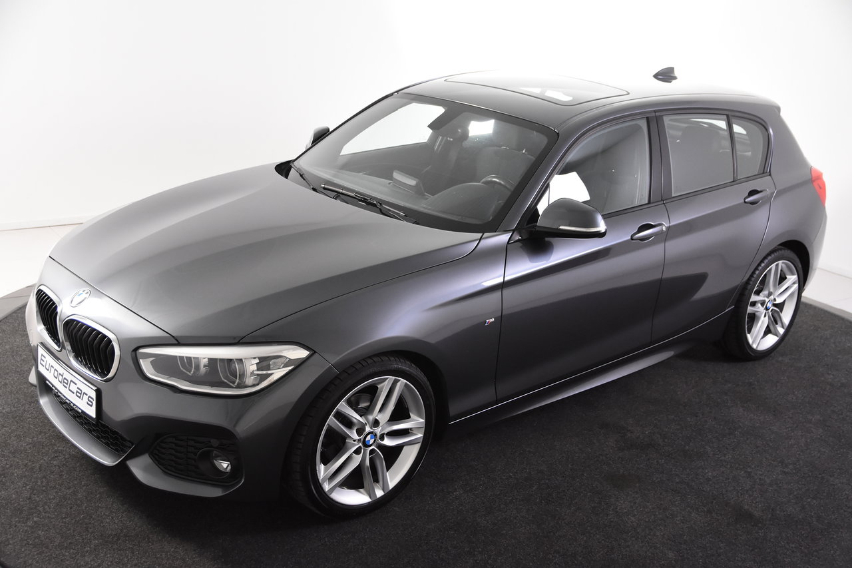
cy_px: 284
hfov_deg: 46.4
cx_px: 426
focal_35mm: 42
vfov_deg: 31.9
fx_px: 994
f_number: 4.5
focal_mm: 28
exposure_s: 1/80
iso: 1600
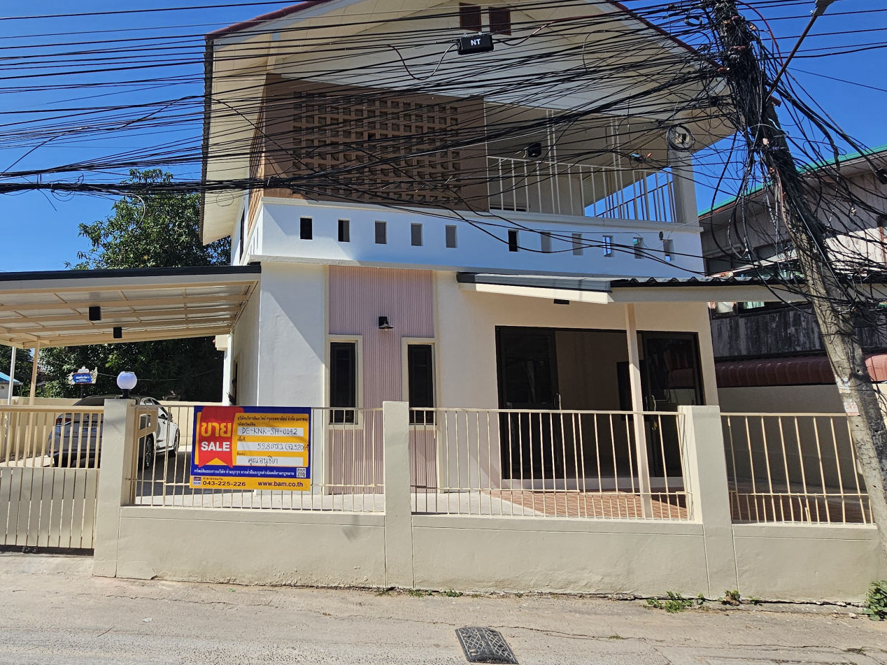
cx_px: 299
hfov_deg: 76.6
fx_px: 538
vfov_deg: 63.3
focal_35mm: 21
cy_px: 303
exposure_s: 1/3134
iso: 50
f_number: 2.2
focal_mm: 2.2
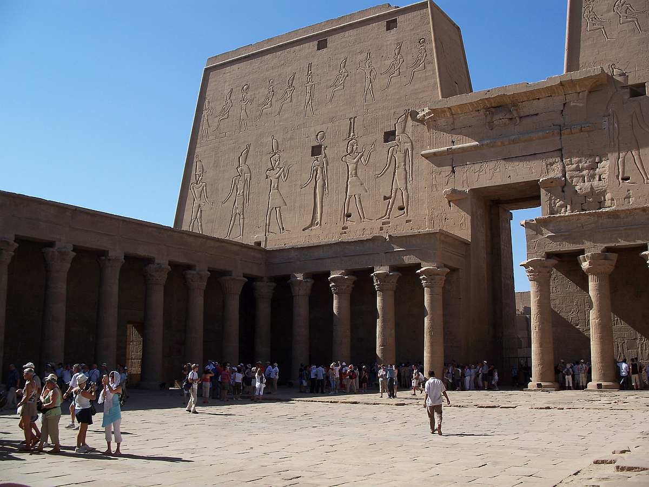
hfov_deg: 50.1
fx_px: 694
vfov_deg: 38.7
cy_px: 244
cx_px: 324
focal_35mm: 37
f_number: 4
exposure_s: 1/500
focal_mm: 7.8
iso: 64
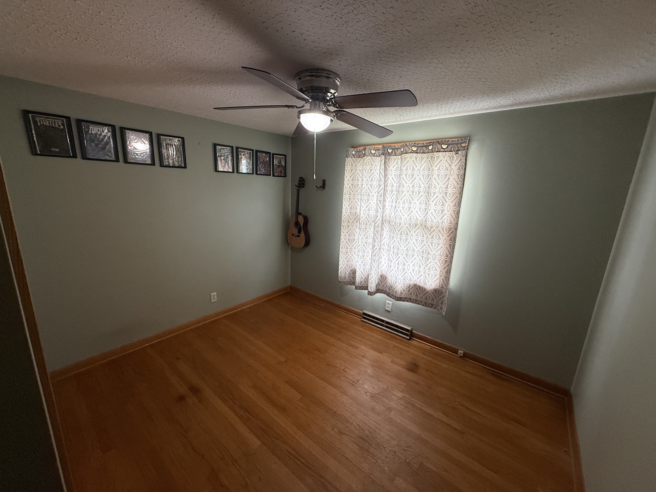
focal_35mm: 14
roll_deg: -1.1
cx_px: 328
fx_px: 265
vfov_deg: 85.7
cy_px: 246
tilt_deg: -11.9
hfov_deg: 102.1
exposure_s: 1/120
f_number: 2.2
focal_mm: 2.22
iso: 250
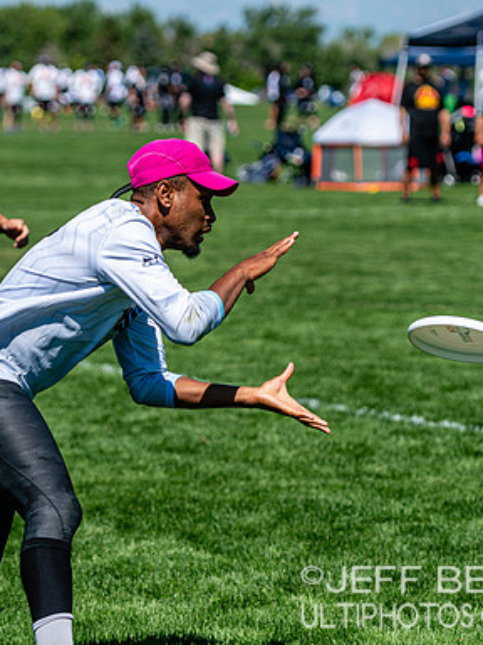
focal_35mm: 229
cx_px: 190
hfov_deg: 6.5
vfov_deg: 8.6
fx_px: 4260
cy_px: 323
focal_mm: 105
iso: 110
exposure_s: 1/2500
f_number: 3.2
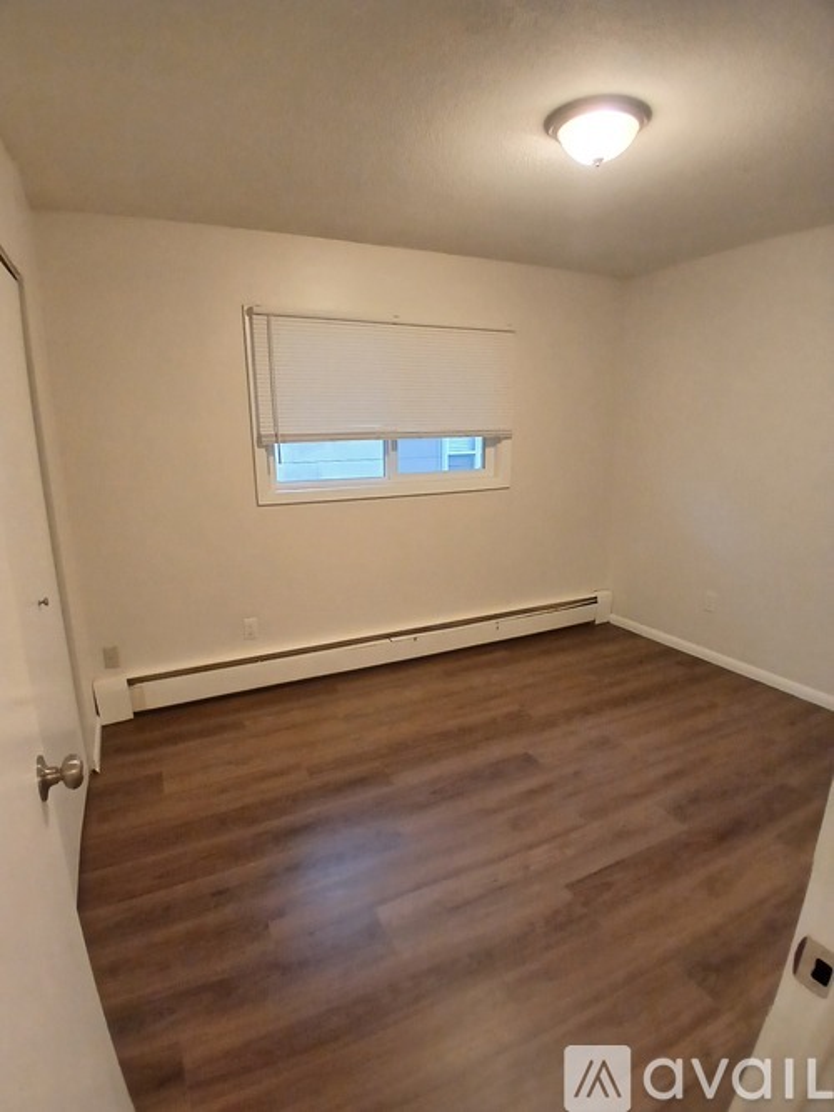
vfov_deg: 91.0
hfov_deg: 74.7
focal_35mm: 17
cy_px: 556
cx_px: 417
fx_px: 546
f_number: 2.2
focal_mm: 1.4
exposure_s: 1/30
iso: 250
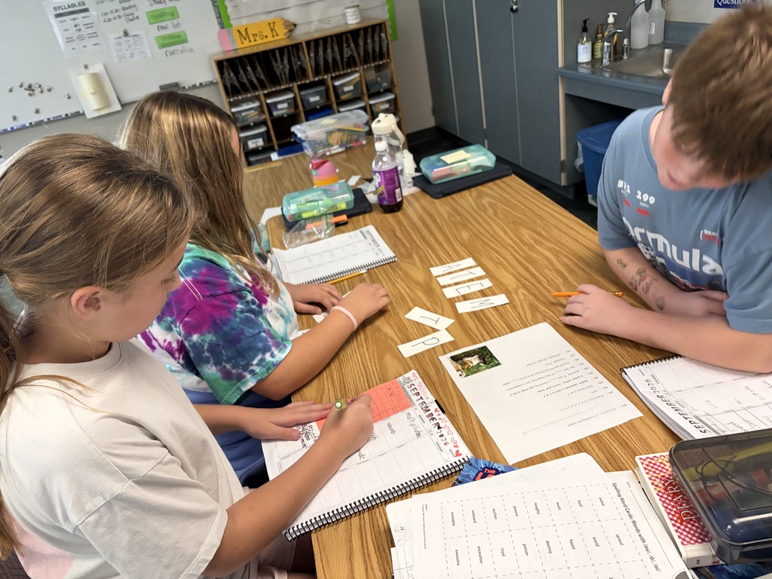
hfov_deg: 67.3
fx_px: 580
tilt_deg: -29.6
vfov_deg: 53.1
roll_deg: +12.6
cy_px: 290
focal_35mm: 26
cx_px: 386
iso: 500
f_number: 1.6
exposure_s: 1/60
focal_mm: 5.96
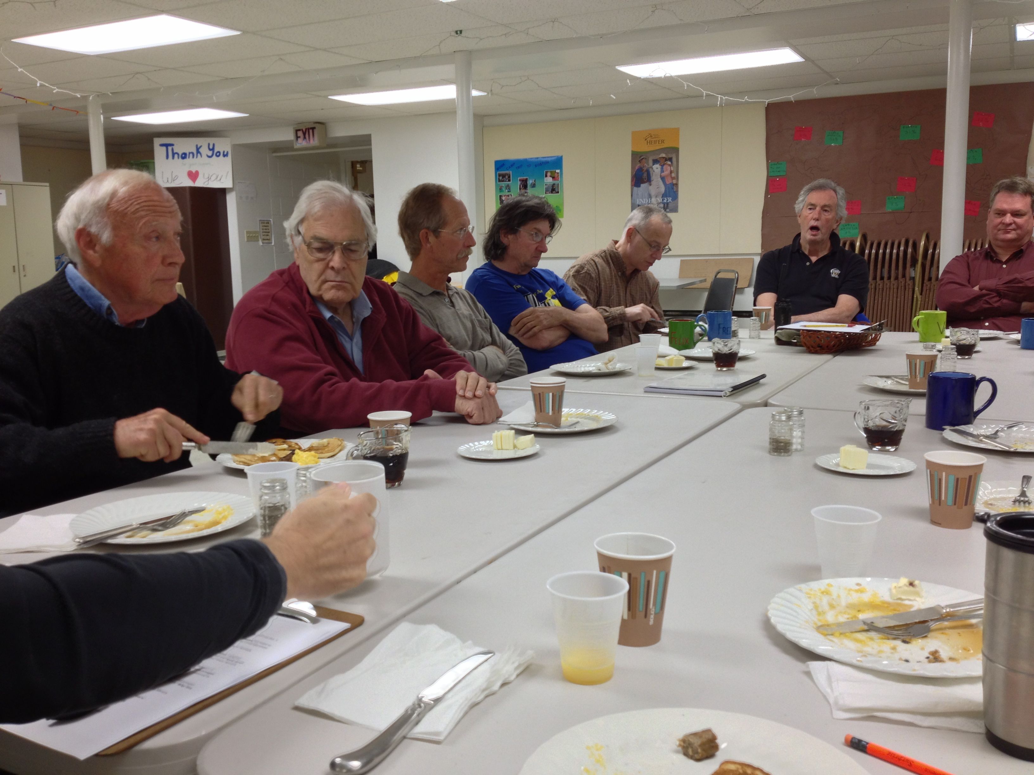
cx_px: 517
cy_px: 388
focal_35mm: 35
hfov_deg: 52.6
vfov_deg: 40.7
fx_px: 1045
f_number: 2.4
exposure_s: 1/30
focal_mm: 4.28
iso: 50
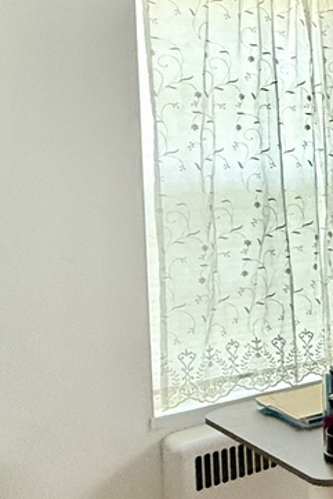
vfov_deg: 34.2
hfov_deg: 13.9
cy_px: 168
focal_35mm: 58
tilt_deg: -1.4
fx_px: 805
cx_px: 848
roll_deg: +0.4
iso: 400
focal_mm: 2.22
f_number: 2.2
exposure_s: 1/120
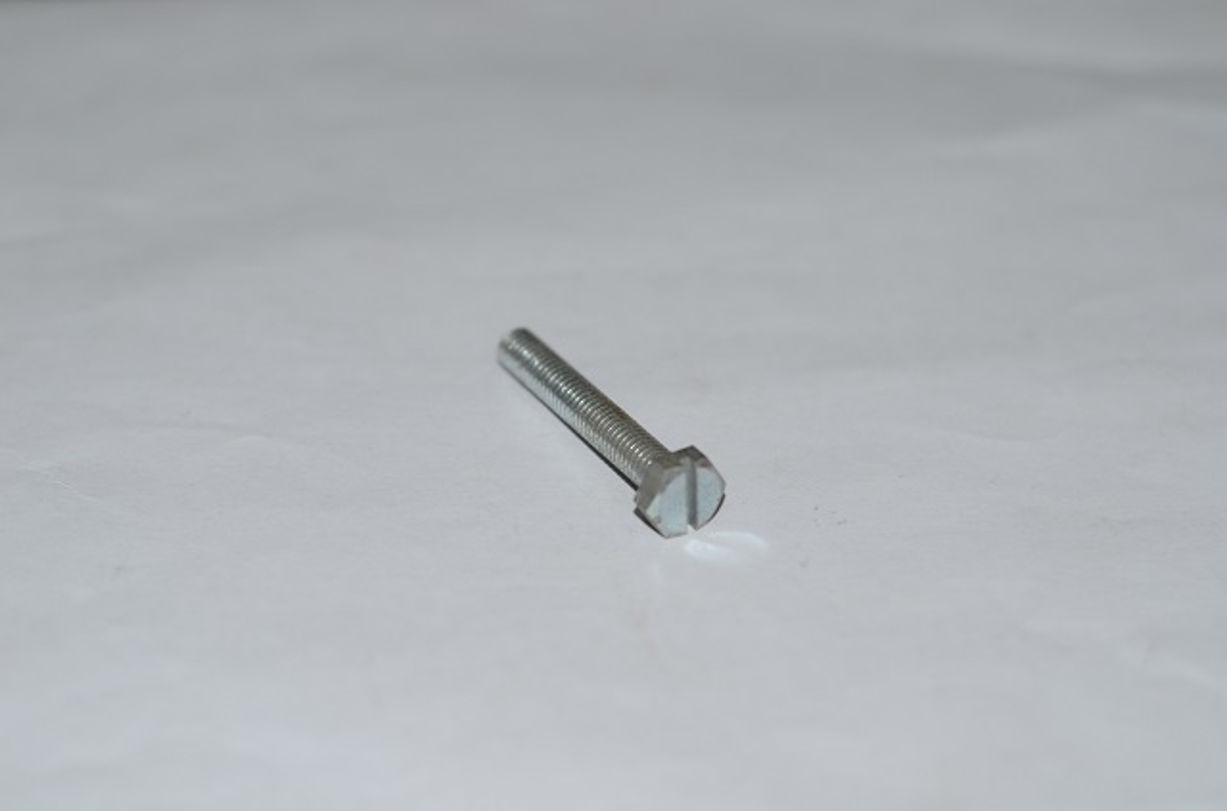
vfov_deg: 18.1
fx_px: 2549
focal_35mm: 75
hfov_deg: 27.1
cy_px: 406
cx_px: 614
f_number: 2.8
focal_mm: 50
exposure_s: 1/60
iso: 100
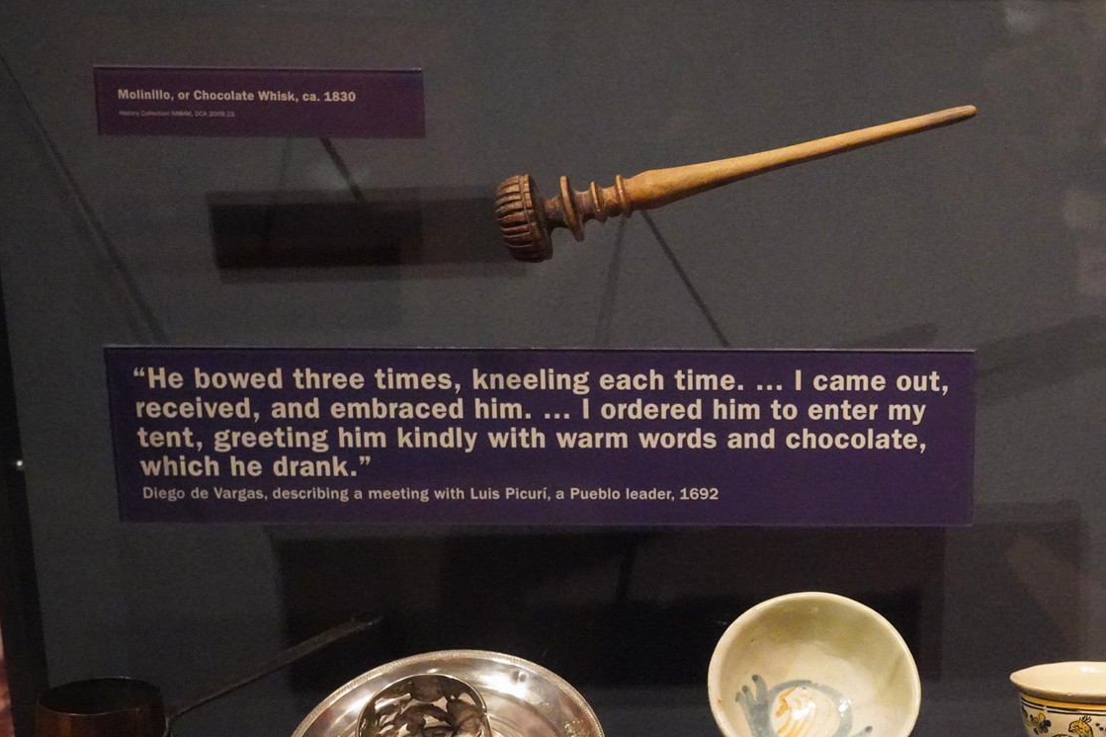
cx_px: 808
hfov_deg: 33.4
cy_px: 582
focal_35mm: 59
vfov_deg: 22.7
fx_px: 1812
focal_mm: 33
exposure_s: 1/100
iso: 16000
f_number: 4.5
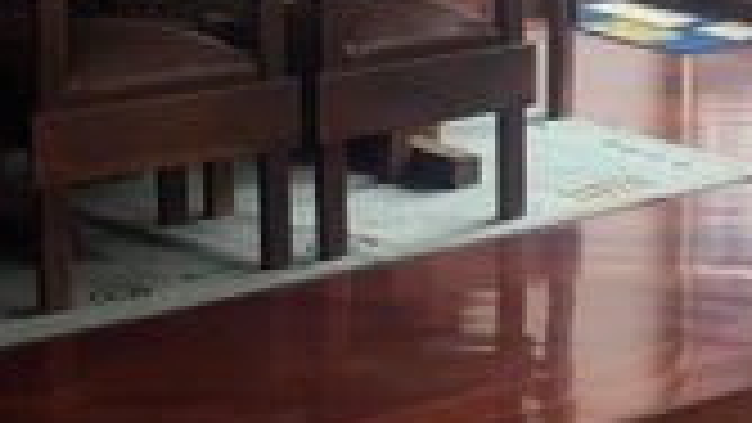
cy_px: -54
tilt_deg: -8.7
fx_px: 2333
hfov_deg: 17.7
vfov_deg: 10.2
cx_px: 811
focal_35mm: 117
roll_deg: -1.3
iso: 32
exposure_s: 1/120
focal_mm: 3.99
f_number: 1.8
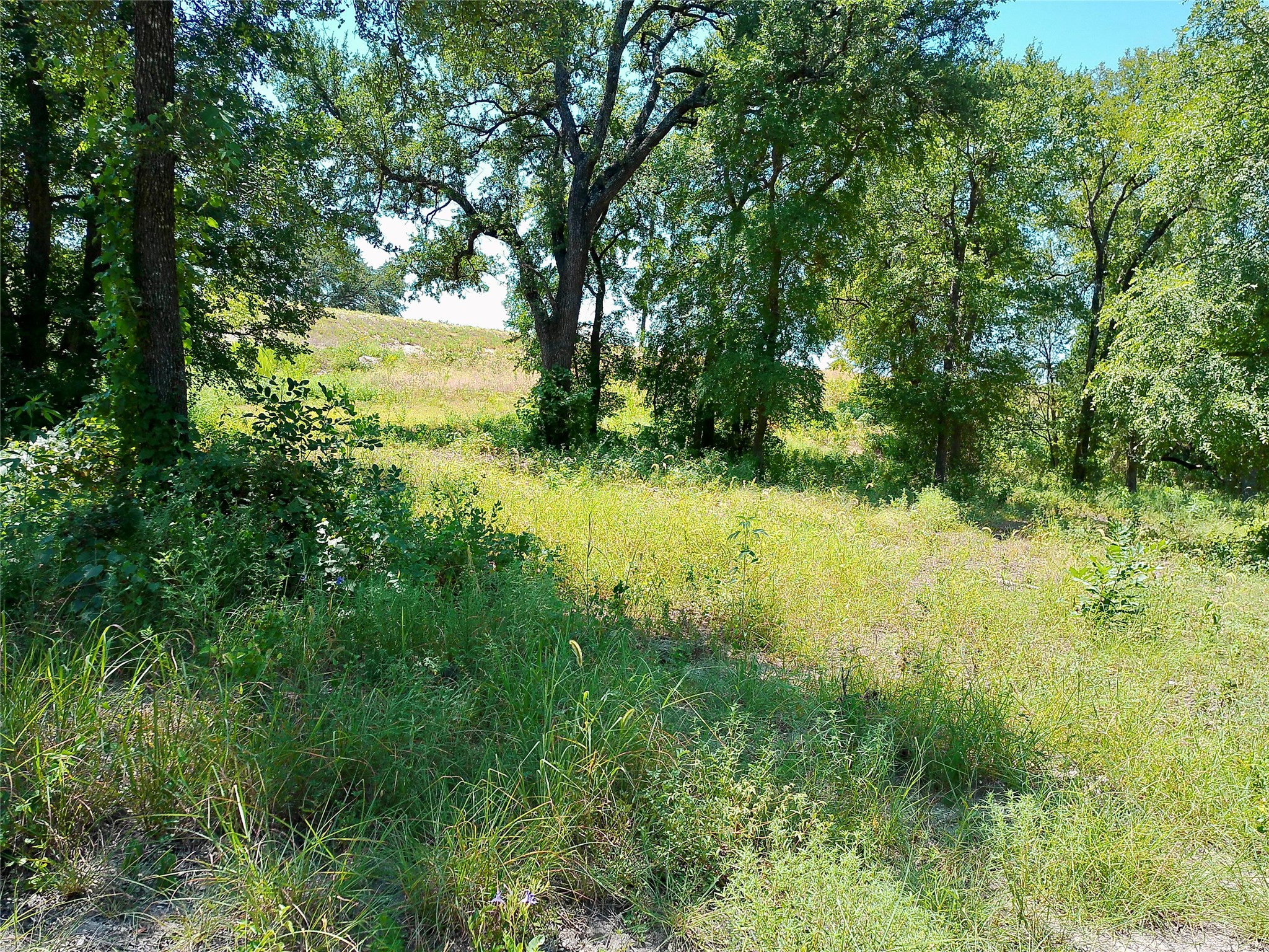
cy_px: 476
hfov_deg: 67.3
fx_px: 953
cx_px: 634
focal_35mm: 26
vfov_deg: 53.1
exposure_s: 1/724
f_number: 2
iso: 100
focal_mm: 6.8
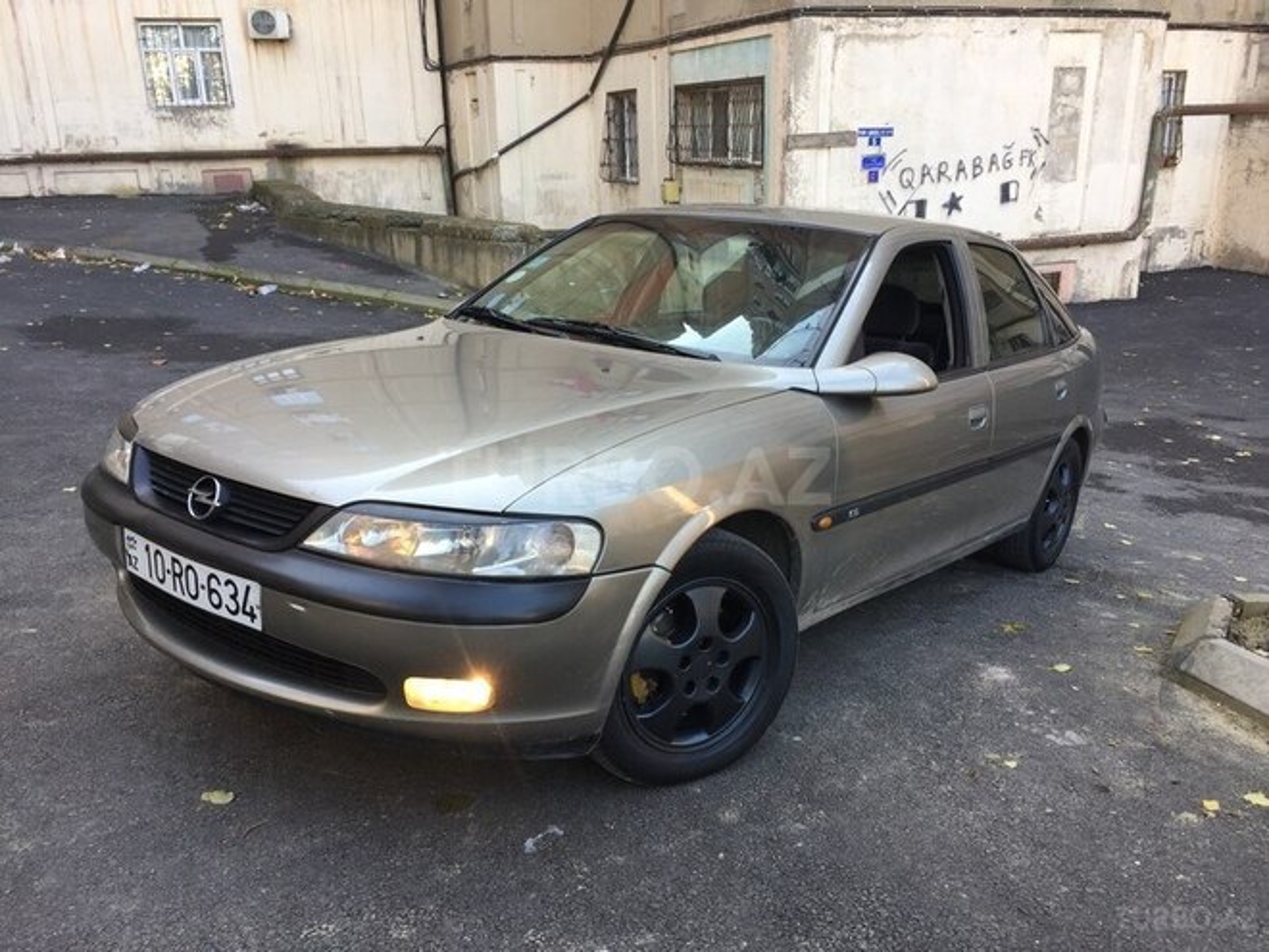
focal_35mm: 29
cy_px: 476
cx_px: 634
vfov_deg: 48.2
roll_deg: +1.9
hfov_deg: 61.7
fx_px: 1063
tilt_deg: -17.7
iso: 32
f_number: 2.2
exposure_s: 1/107
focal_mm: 4.15
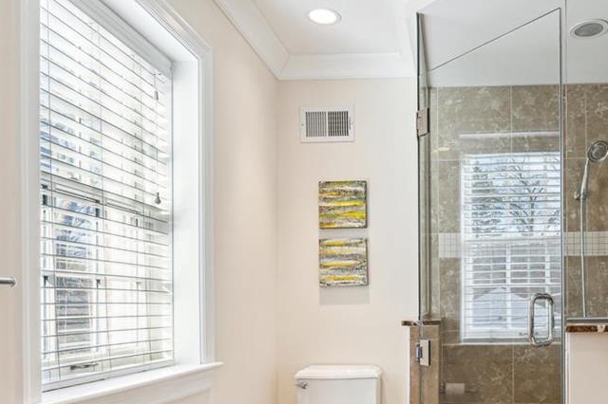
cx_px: 447
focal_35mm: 30
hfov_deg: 59.1
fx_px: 506
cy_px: 302
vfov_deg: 42.3
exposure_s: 1/50
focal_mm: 12
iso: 400
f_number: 8
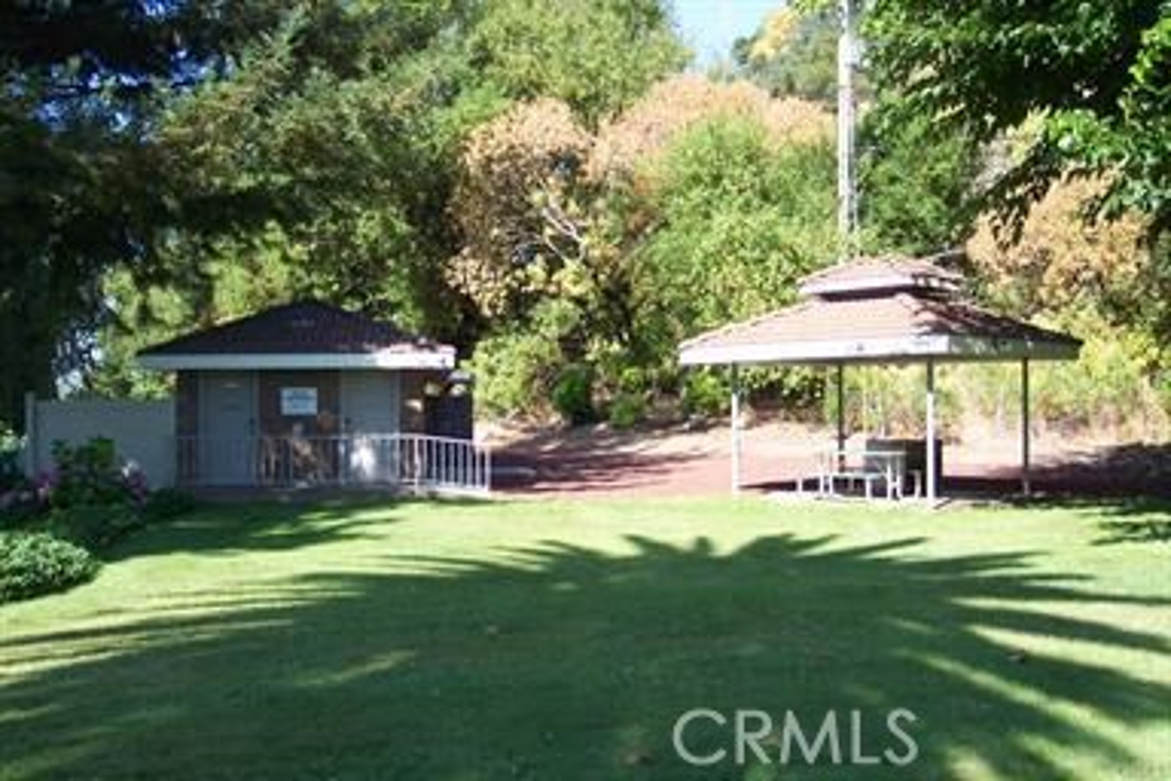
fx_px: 1236
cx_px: 586
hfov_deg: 50.7
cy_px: 390
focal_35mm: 38
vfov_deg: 35.1
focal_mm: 8
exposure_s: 1/700
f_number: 2.8
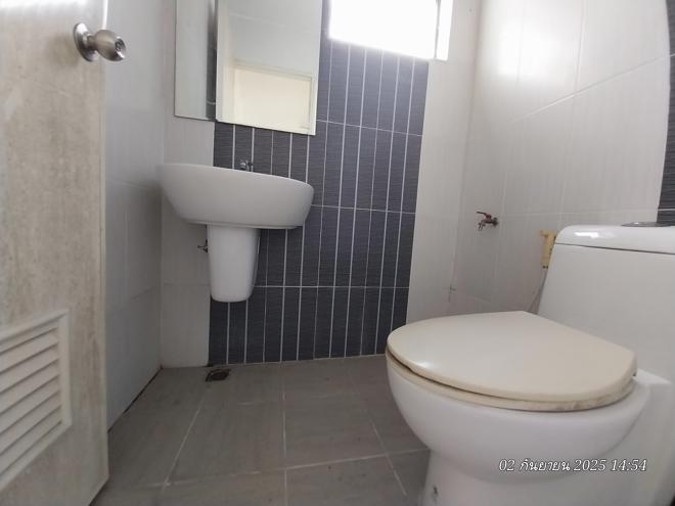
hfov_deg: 106.2
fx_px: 253
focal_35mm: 13
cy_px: 253
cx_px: 338
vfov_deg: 89.9
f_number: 2.2
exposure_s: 1/33
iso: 200
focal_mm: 1.3
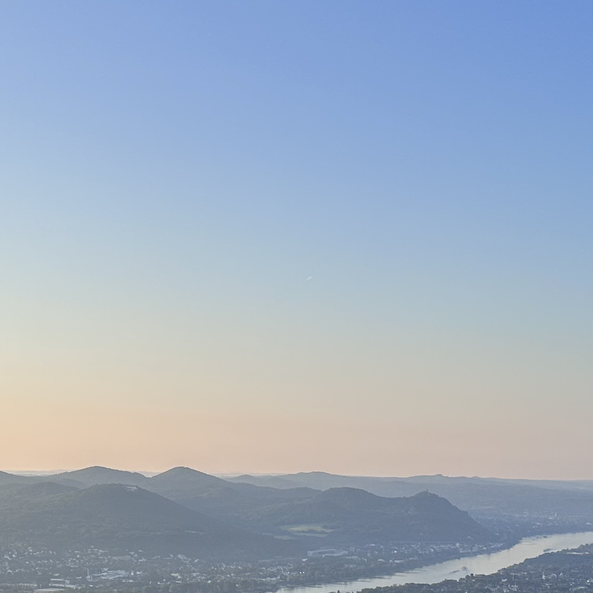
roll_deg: -0.7
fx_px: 1318
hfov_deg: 25.1
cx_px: 162
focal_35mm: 68
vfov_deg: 24.6
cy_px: 533
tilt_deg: -4.3
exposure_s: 1/3155
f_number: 1.78
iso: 80
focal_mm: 6.86
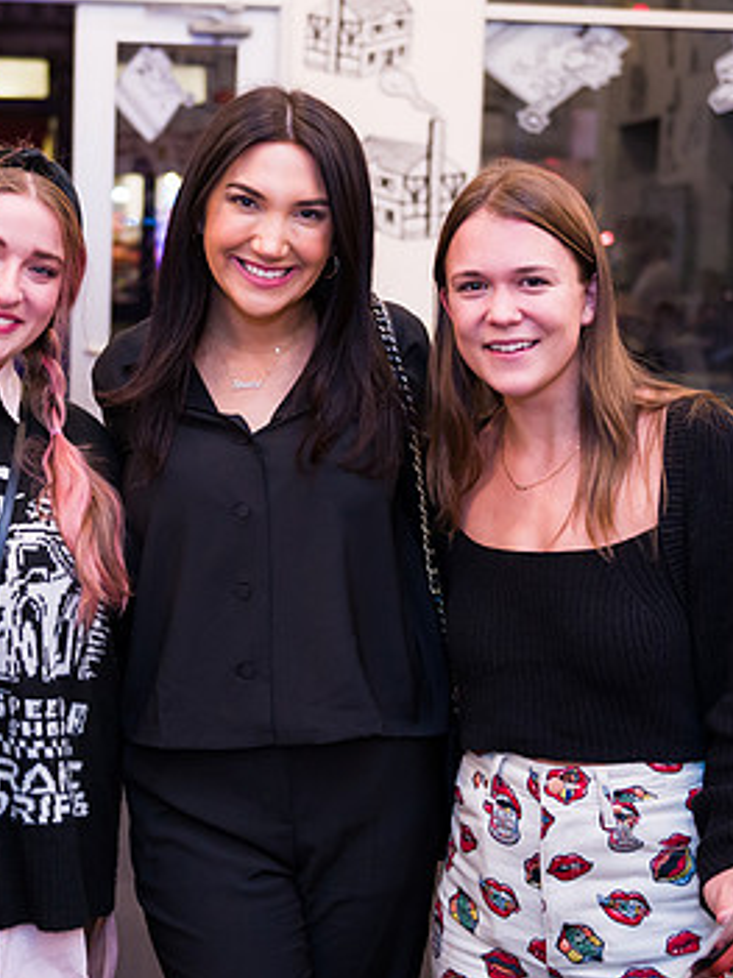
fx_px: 1752
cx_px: 254
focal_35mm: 62
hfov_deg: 23.5
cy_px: 397
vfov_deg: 31.1
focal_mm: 35
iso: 1600
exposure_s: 1/200
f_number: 3.2
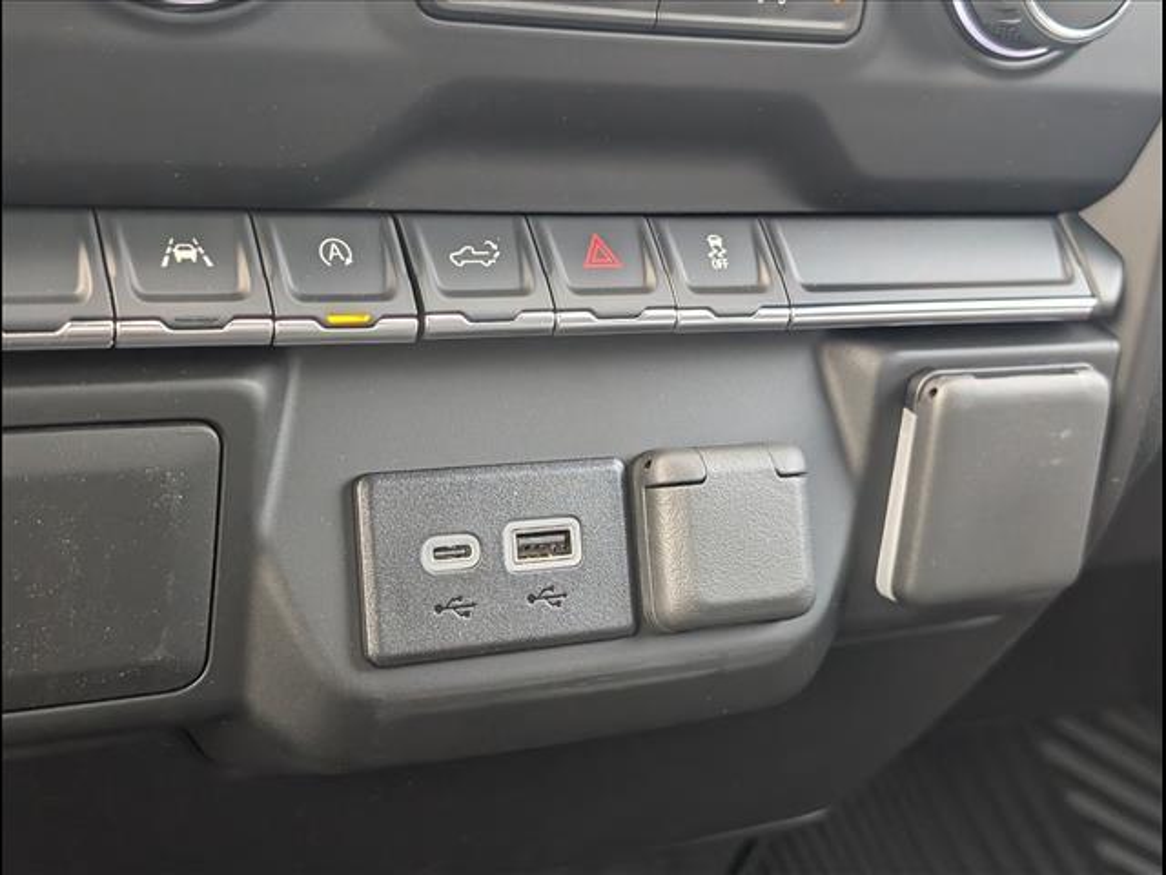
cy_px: 438
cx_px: 583
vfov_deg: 29.7
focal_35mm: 49
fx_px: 1651
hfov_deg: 38.9
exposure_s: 1/333
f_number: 1.68
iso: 548
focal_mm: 6.9
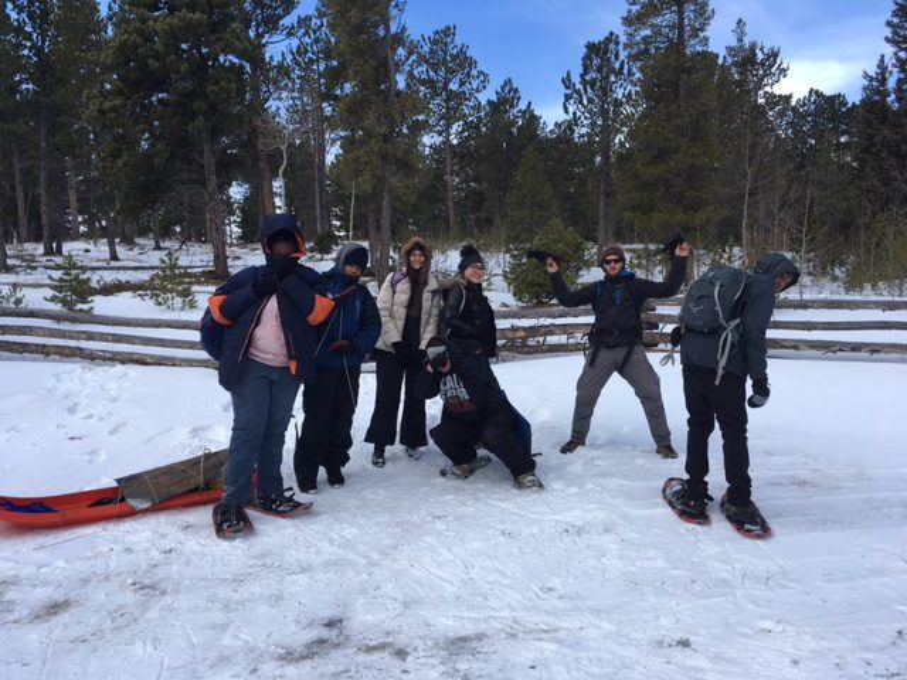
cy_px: 340
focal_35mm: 29
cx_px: 454
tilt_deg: -2.2
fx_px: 760
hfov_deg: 61.7
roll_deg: +1.2
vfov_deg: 48.2
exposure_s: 1/769
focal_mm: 4.15
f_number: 2.2
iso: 25
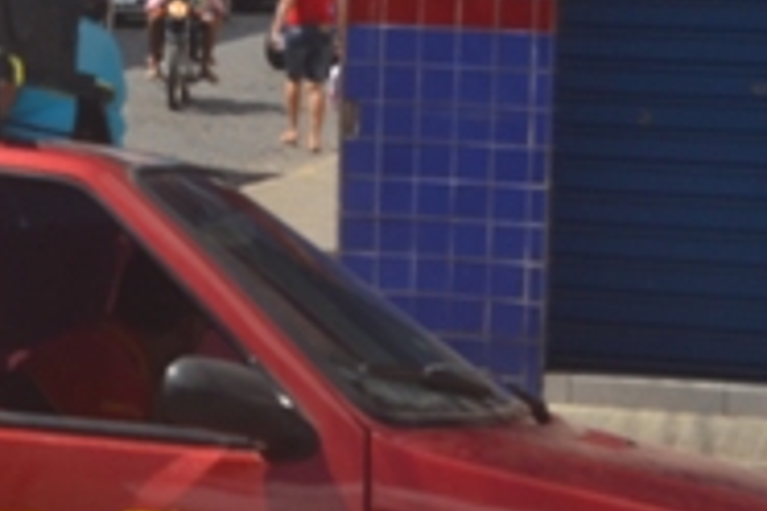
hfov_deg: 12.9
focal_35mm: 155
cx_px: -173
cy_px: 6
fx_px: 3302
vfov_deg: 8.8
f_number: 10
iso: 100
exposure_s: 1/200
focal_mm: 30
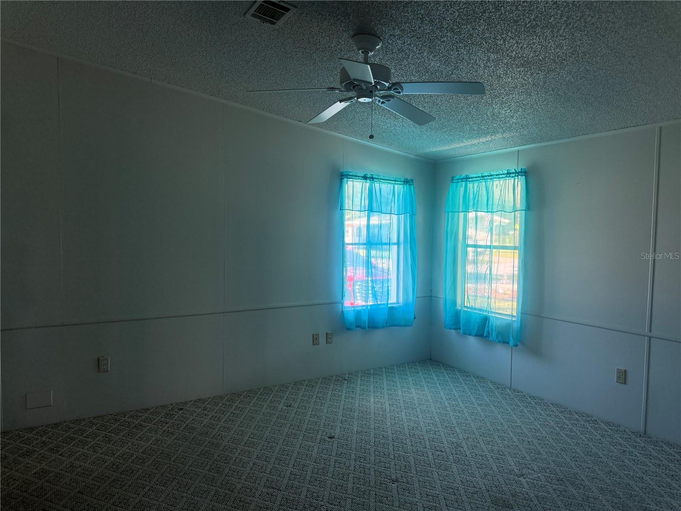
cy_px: 256
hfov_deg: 71.6
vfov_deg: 56.8
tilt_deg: -2.2
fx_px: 472
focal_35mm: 24
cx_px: 340
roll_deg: -1.0
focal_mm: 6.76
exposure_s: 1/110
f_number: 1.78
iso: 200
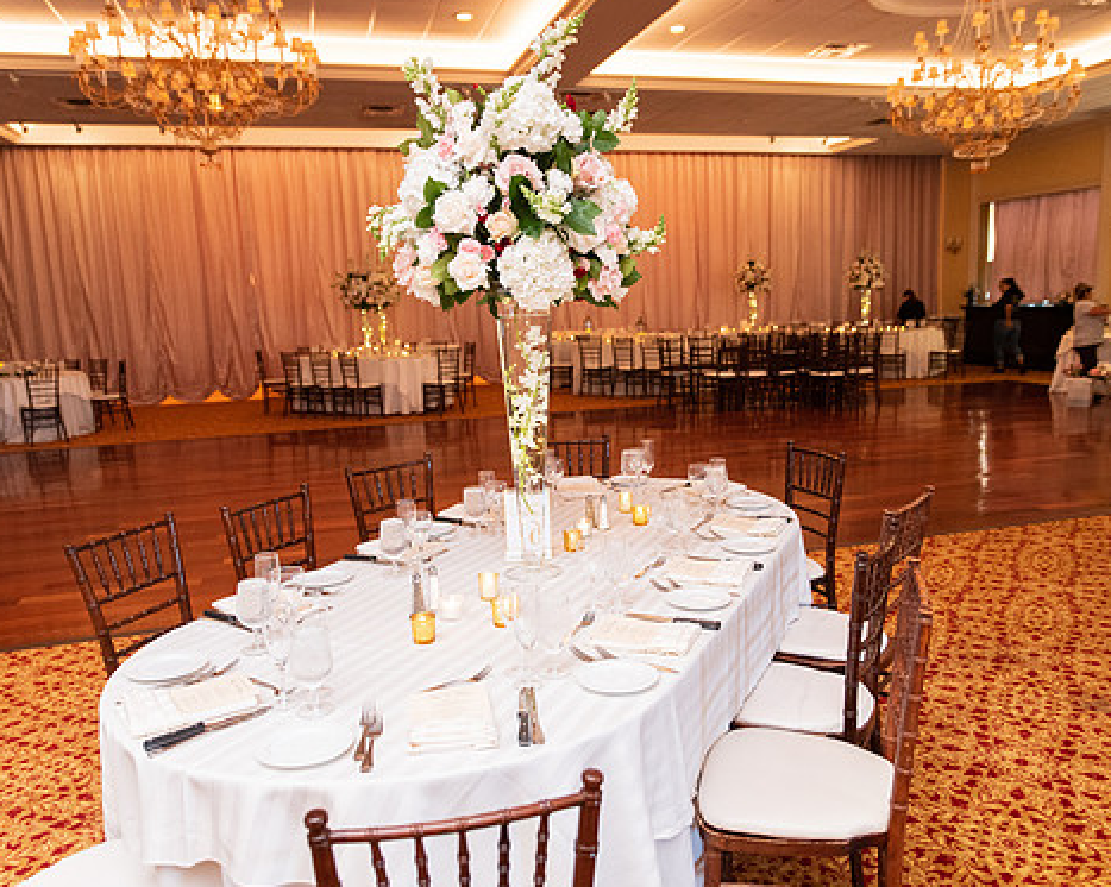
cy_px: 444
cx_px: 600
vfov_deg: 51.5
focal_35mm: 28
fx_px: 920
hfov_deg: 62.2
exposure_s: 1/100
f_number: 2.8
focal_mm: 24
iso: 3200
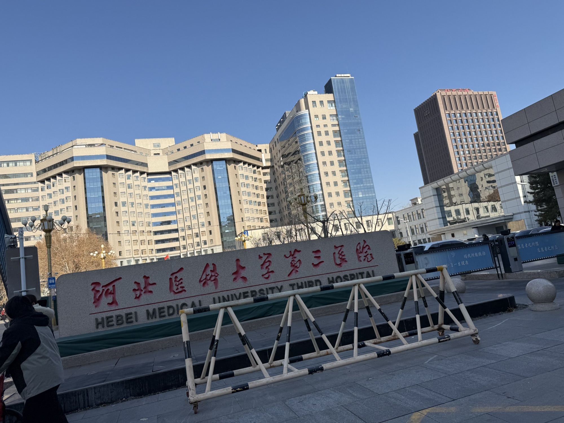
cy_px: 212
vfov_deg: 56.8
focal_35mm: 24
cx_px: 282
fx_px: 391
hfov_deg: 71.6
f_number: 1.78
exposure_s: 1/4405
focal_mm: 6.76
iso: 80
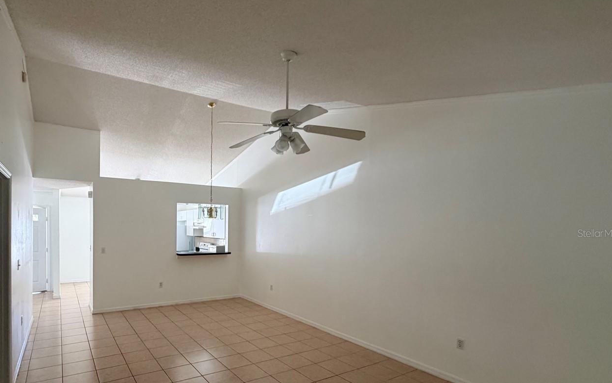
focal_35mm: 19
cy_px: 233
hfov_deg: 86.4
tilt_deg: -0.8
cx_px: 232
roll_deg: -0.7
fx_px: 317
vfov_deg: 61.6
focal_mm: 2.22
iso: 320
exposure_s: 1/60
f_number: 2.2
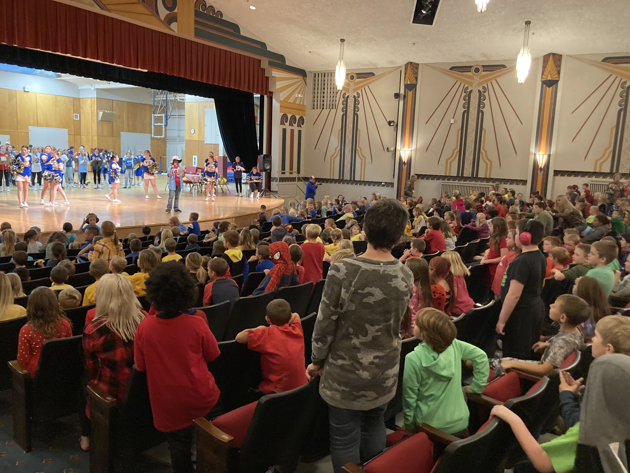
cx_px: 315
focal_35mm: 28
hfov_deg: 63.4
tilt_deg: -8.7
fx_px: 510
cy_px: 236
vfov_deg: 49.7
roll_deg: -2.9
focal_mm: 3.99
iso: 500
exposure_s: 1/30
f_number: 1.8
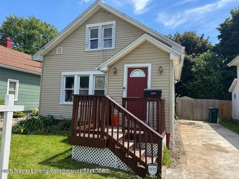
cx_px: 120
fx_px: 166
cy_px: 90
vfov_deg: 56.8
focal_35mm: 24
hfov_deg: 71.6
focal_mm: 6.76
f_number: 1.78
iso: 80
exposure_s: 1/1923
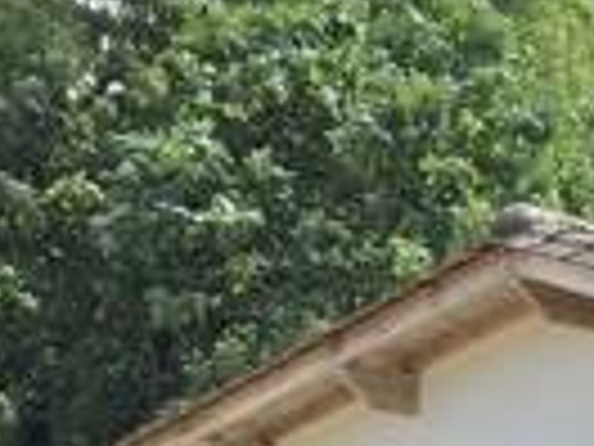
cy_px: 860
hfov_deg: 11.2
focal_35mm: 139
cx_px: 1548
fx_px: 2385
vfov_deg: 10.0
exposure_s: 1/634
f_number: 1.7
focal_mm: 6.3
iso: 12
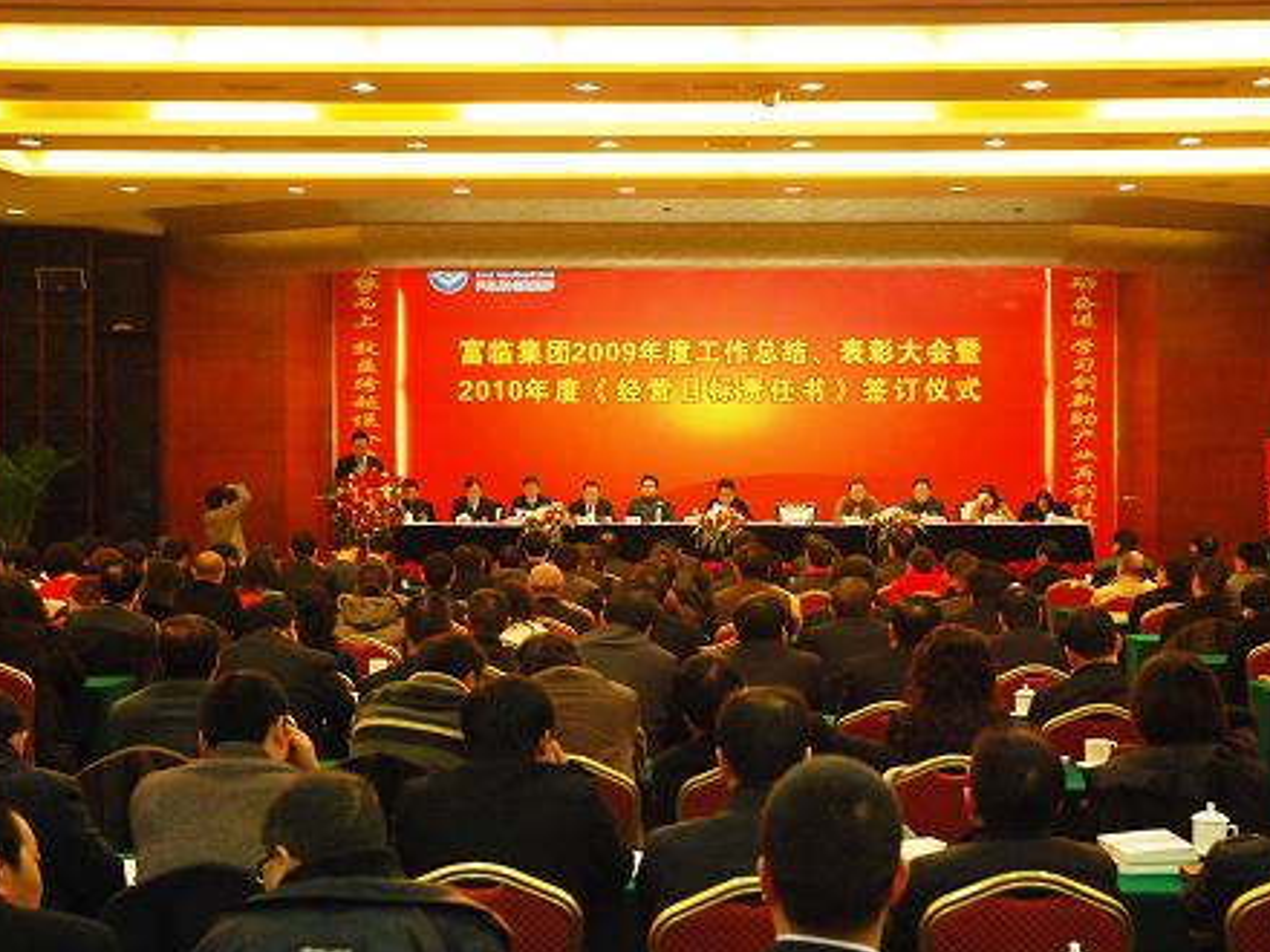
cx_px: 687
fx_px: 2111
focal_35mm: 58
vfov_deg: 25.4
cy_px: 473
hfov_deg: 33.5
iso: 1000
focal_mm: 35
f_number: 4.2
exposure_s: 1/20
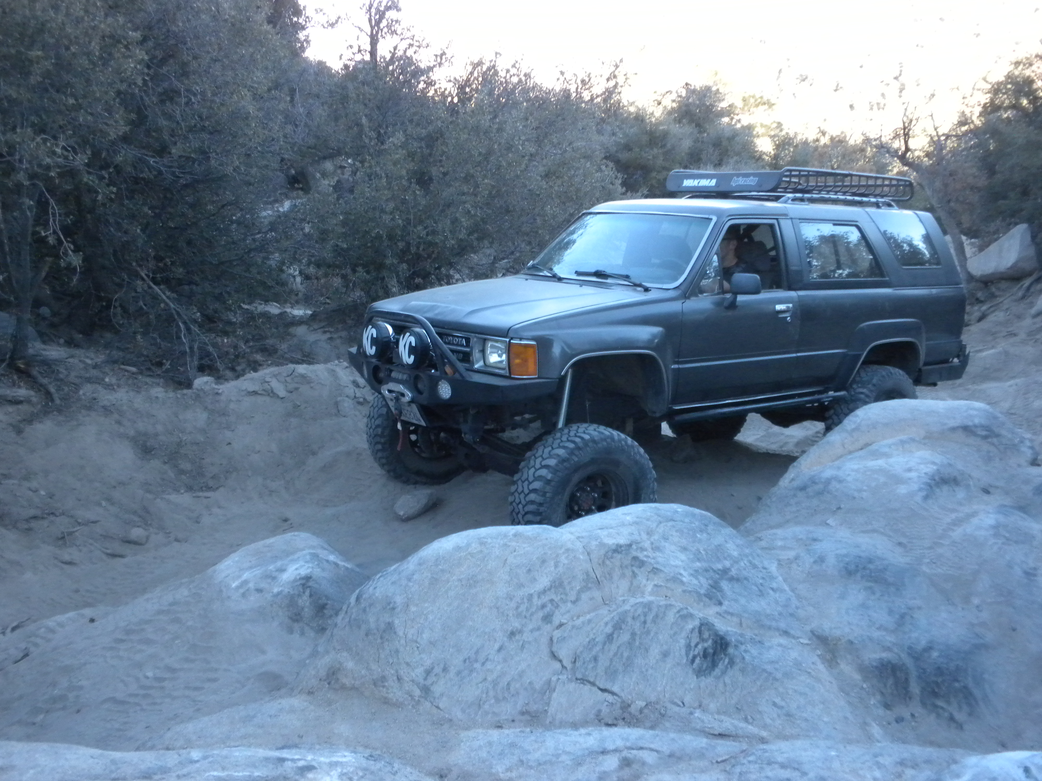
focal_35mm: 37
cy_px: 390
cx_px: 521
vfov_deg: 38.7
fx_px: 1114
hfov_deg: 50.1
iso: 400
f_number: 3.5
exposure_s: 1/260
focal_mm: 6.6
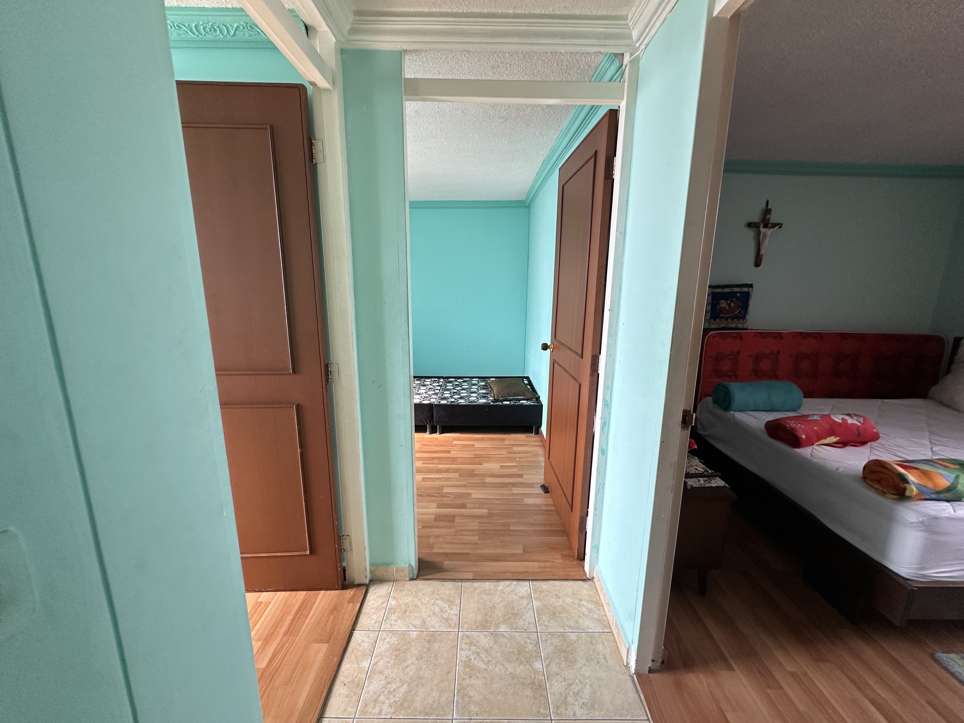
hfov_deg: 102.1
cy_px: 362
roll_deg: -0.7
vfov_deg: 85.7
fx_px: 390
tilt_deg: -12.9
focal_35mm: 14
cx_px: 482
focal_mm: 2.22
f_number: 2.2
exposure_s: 1/99
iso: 125
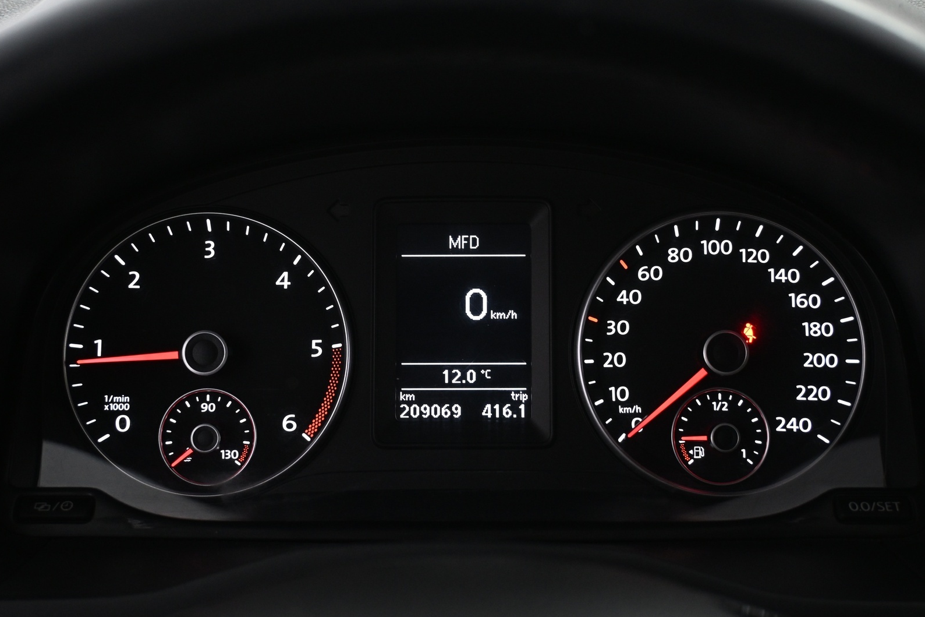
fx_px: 1336
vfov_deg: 26.0
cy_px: 311
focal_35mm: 52
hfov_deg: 38.2
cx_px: 457
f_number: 5
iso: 1600
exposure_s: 1/30
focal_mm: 34
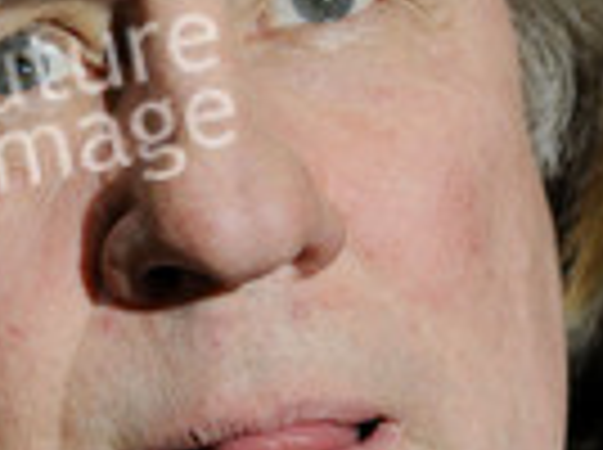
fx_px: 8990
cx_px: 135
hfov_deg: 3.8
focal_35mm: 517
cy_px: 346
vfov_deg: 2.9
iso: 4000
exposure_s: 1/160
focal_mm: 180
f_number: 6.3
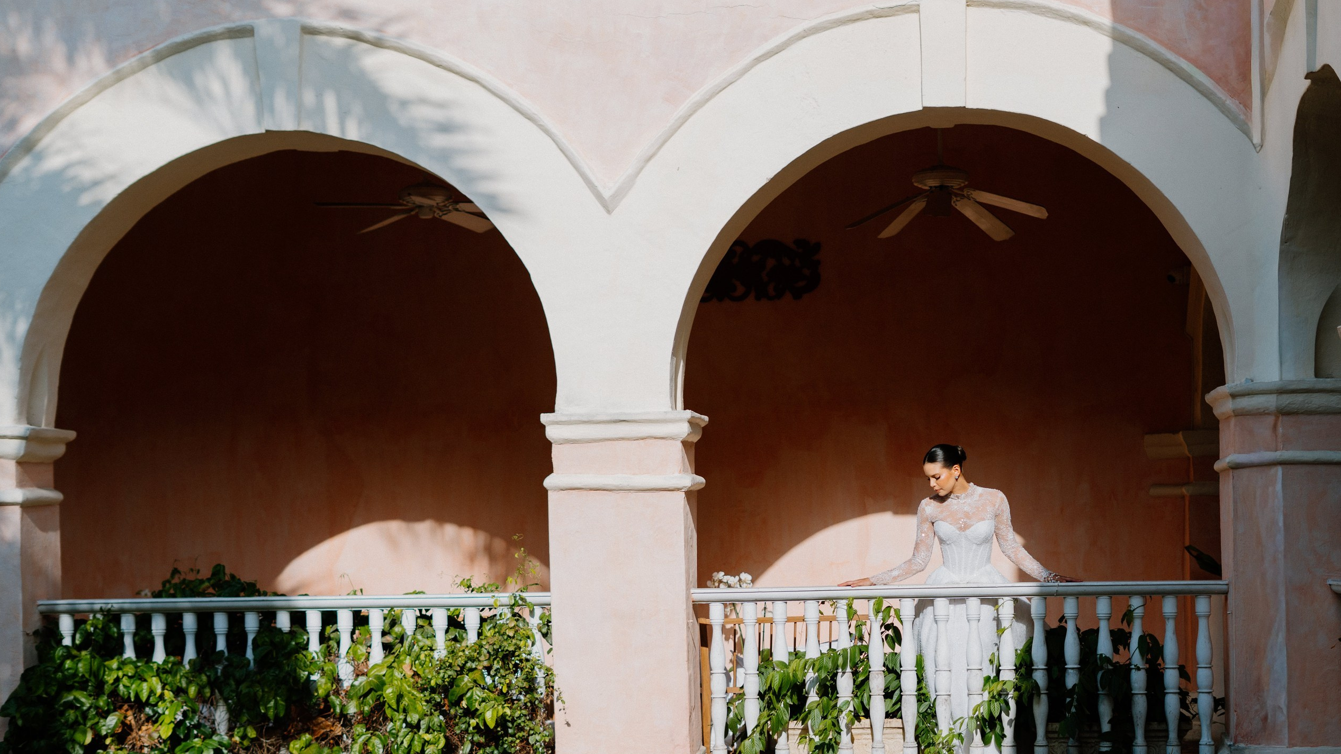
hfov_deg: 32.8
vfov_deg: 18.8
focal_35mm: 64
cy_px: 487
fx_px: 2276
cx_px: 775
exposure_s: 1/3200
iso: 100
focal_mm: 50
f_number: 2.5
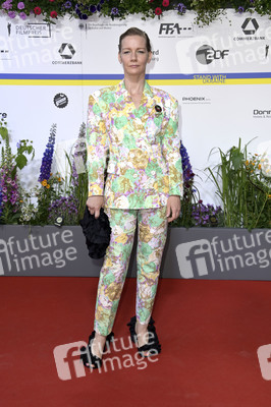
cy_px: 204
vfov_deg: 41.1
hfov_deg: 28.0
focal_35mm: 48
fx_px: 543
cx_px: 136
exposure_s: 1/200
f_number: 6.3
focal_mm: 48
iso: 640
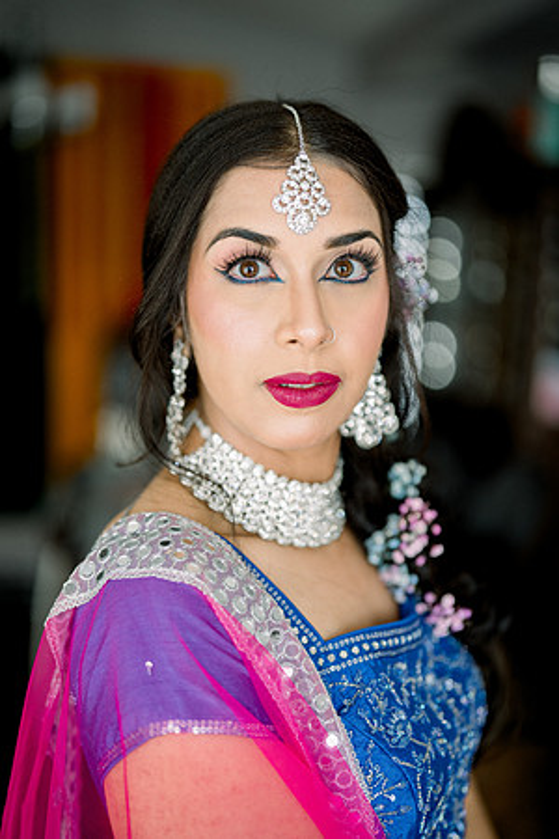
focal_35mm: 50
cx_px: 280
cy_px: 420
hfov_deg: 27.0
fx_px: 1164
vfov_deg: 39.6
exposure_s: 1/160
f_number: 1.4
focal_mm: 50
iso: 320
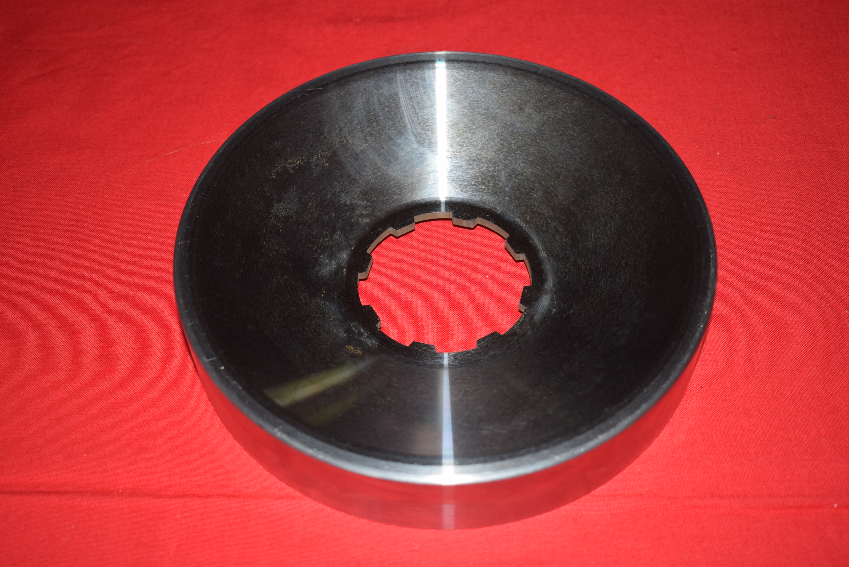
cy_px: 287
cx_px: 421
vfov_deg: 27.6
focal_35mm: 49
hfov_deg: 40.3
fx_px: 1156
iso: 400
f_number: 5
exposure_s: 1/200
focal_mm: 32
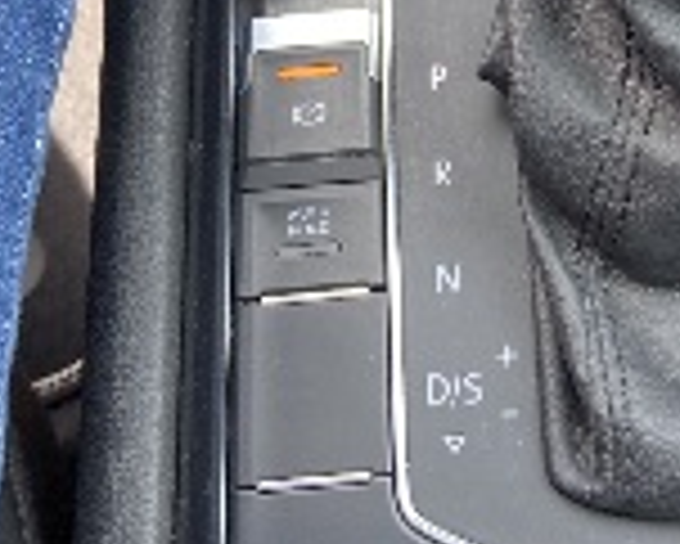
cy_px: -31
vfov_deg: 21.0
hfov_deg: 26.4
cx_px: 576
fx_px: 1410
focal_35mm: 70
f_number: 1.8
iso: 100
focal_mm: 4.25
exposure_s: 1/121
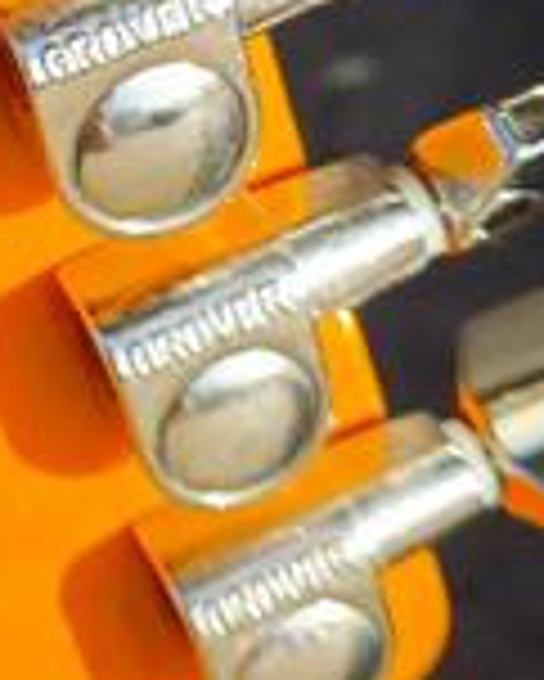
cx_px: -261
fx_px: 2594
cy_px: -122
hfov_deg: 11.5
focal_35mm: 129
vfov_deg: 14.5
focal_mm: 4.76
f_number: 1.69
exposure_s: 1/759
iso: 118
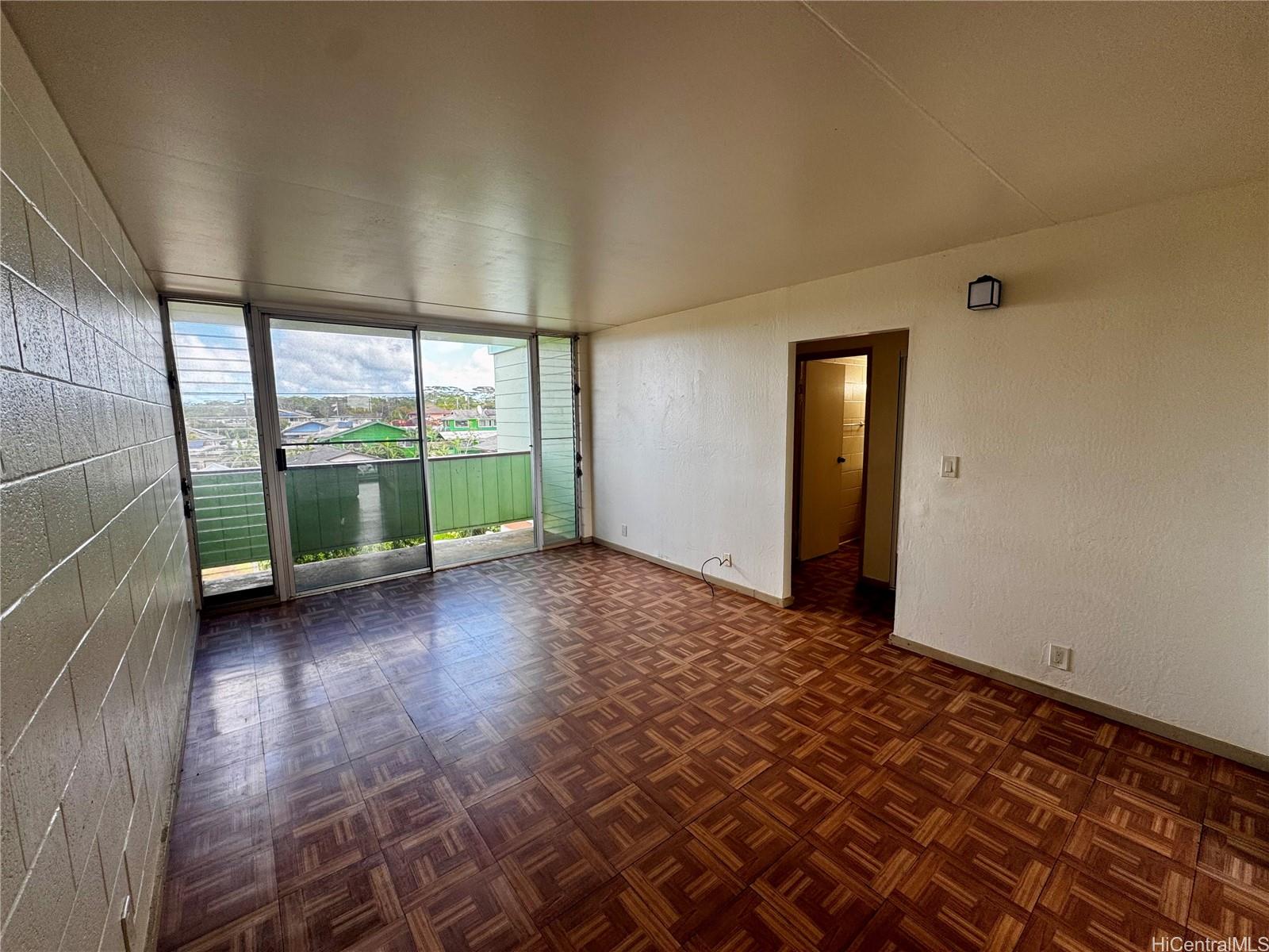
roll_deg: +0.5
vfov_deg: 85.7
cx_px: 634
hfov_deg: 102.1
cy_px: 476
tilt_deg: -7.2
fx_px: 513
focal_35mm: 14
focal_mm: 2.22
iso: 64
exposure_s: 1/99
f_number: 2.2
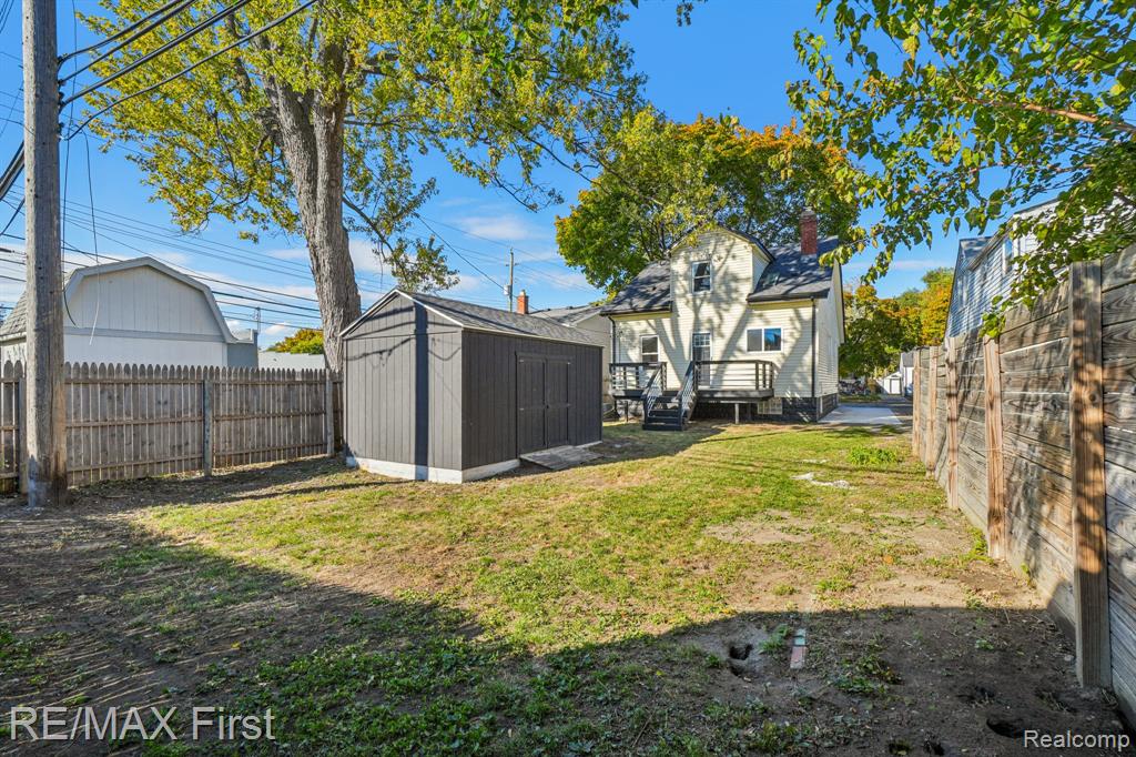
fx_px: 473
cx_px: 568
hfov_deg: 100.4
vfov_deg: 77.3
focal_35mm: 15
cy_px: 378
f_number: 8
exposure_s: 1/200
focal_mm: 10
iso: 100
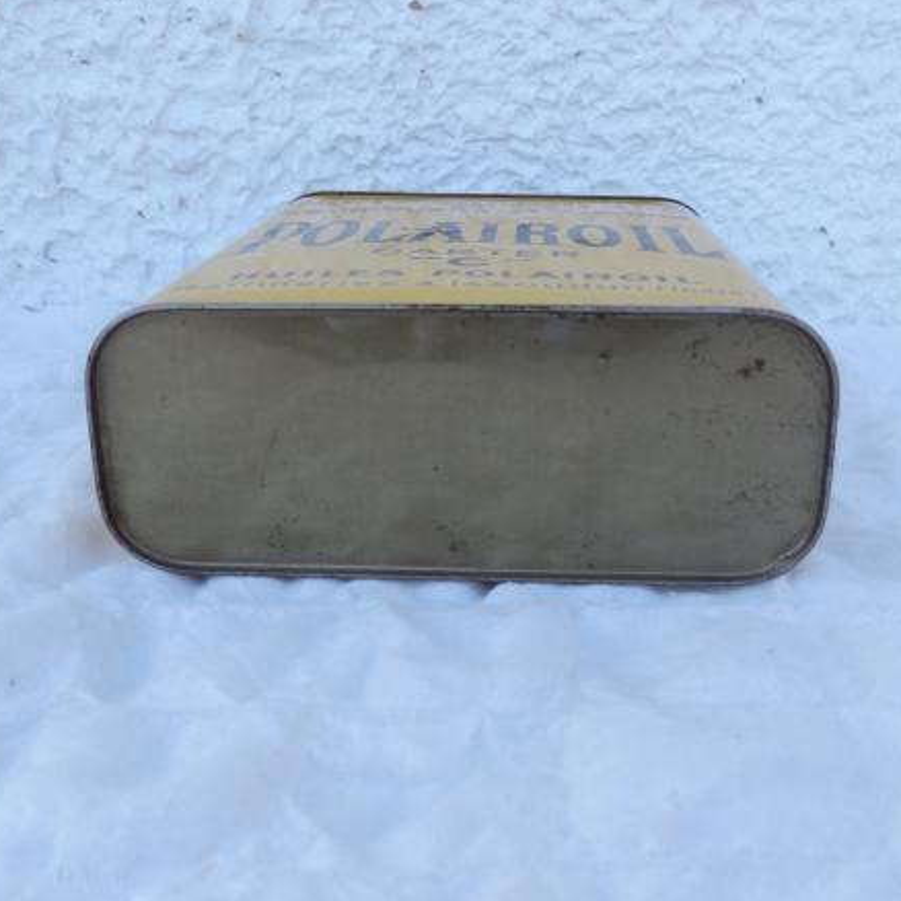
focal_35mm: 40
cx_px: 457
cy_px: 450
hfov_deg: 41.9
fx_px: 1178
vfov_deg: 41.9
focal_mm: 5.8
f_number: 3.2
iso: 80
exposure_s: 1/125
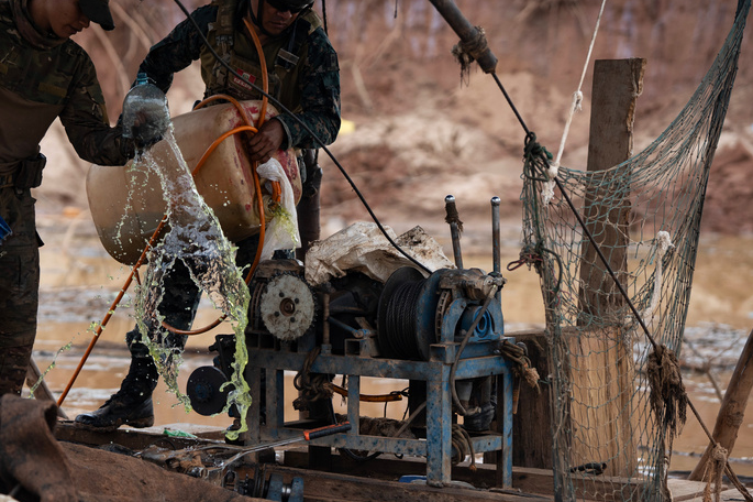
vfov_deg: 9.7
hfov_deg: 14.4
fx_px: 2969
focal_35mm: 142
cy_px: 229
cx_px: 264
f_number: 3.2
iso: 400
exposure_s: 1/2500
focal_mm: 95
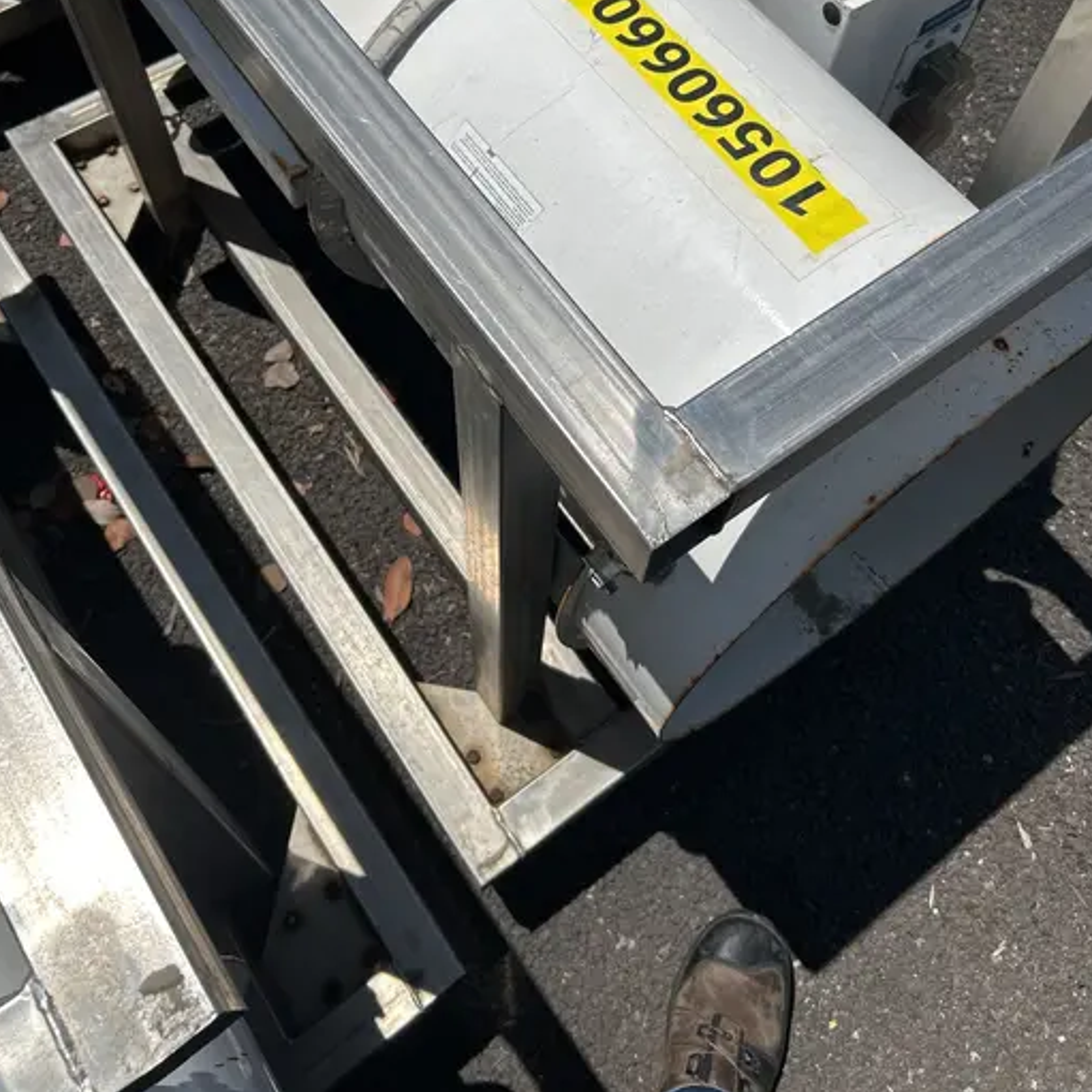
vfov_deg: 48.6
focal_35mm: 33
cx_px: 541
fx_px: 1178
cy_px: 332
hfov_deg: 49.7
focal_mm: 5.7
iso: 50
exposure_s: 1/14286
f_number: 1.5
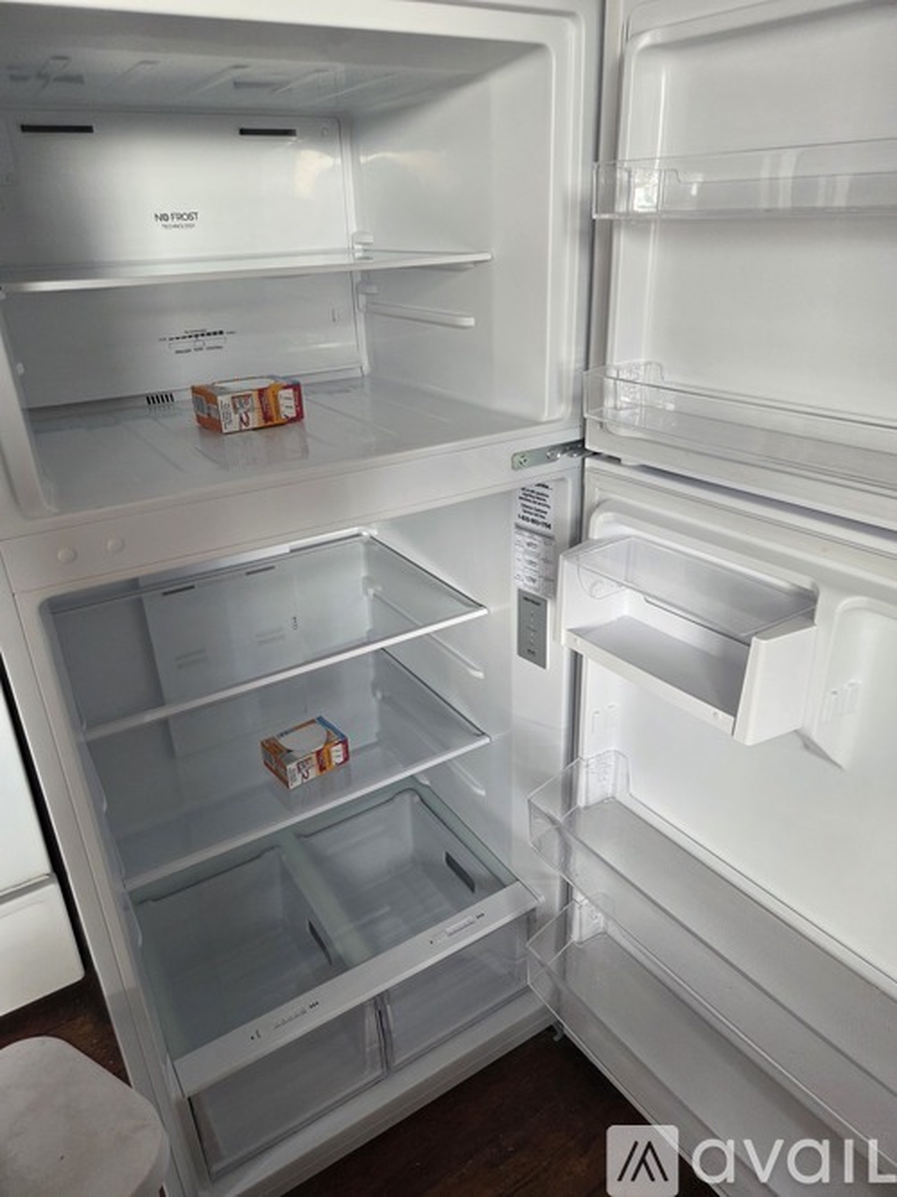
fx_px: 795
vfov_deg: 73.9
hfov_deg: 58.9
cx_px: 448
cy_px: 598
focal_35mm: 23
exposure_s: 1/120
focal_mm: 5.4
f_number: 1.8
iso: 400
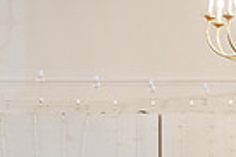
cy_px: 340
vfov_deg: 4.1
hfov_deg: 6.2
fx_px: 2180
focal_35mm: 333
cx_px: 238
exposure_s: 1/200
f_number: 2.8
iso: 1600
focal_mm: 70
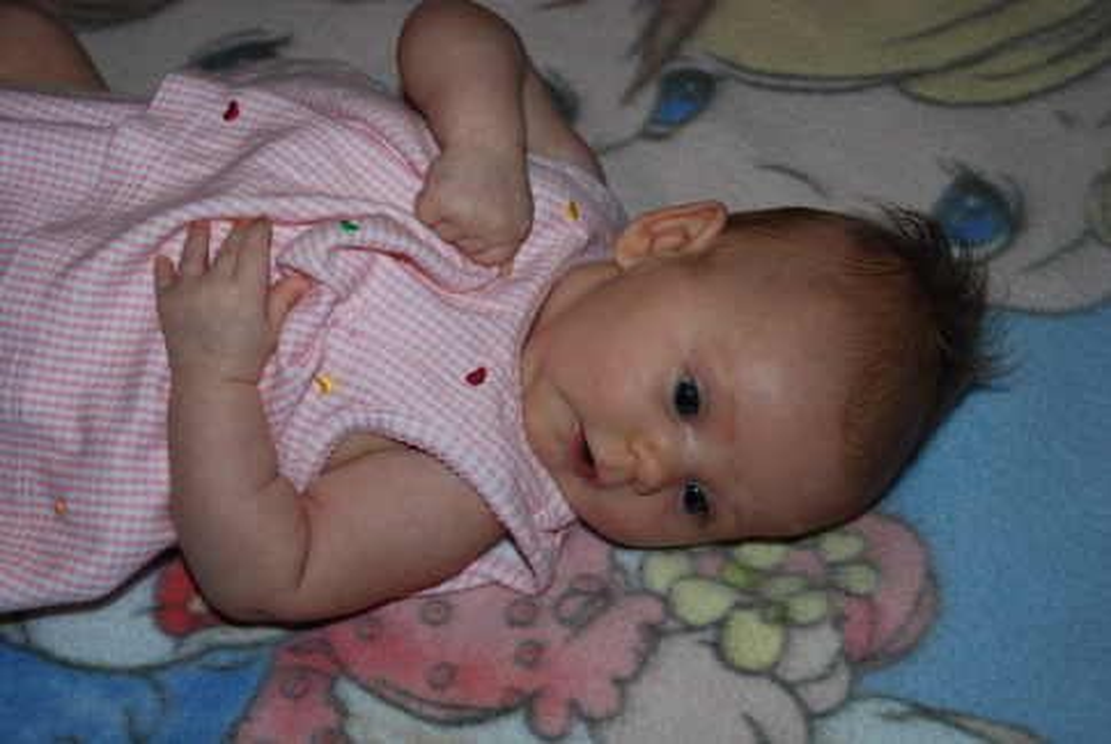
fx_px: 2225
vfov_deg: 19.0
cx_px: 556
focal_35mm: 72
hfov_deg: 28.0
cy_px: 372
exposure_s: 1/60
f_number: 4.8
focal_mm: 48
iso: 200
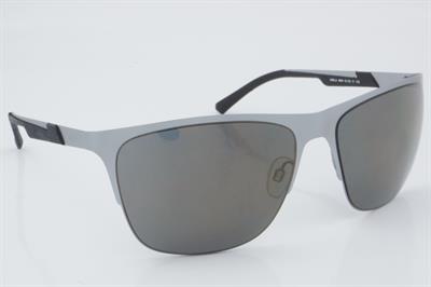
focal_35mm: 75
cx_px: 216
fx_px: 897
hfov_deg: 27.0
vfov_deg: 18.2
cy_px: 144
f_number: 32
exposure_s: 1/3
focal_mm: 50
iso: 100
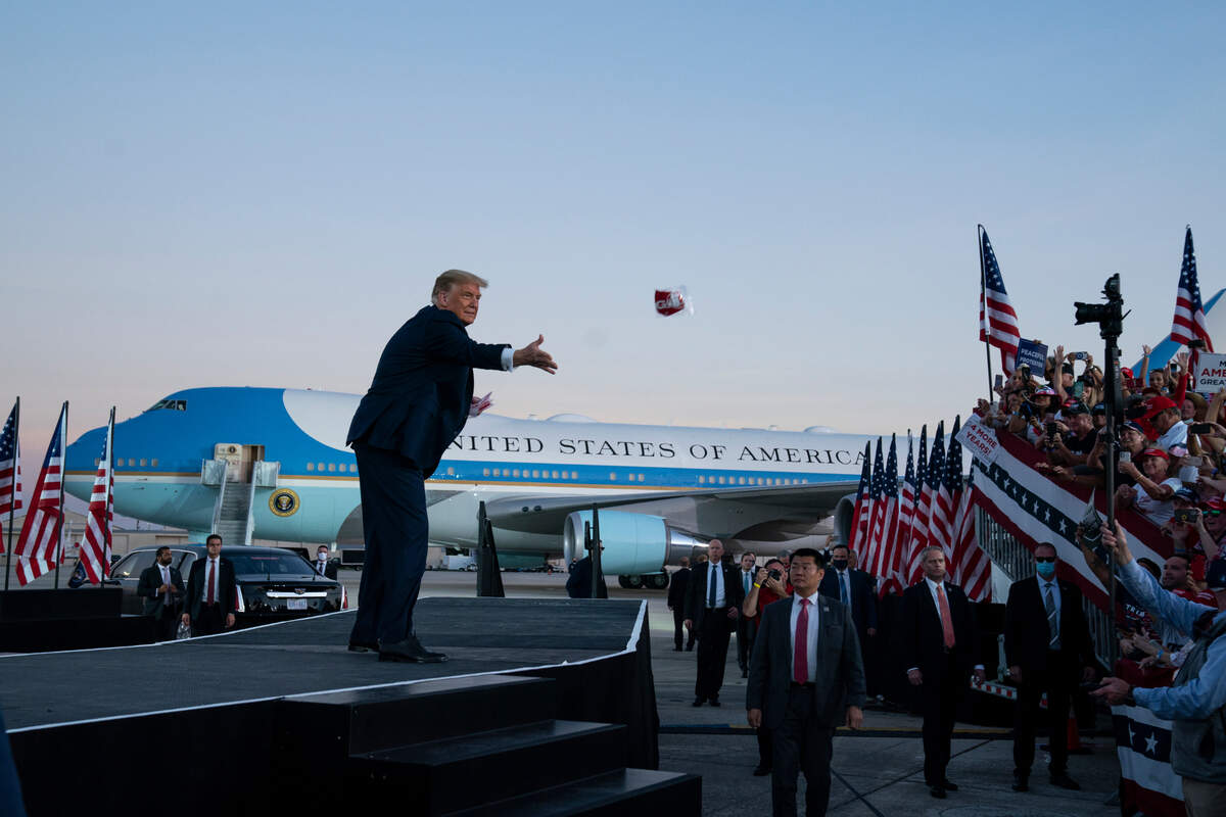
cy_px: 408
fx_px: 1396
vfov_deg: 32.6
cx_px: 613
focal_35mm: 41
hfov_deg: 47.4
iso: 1250
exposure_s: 1/500
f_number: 5
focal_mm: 41
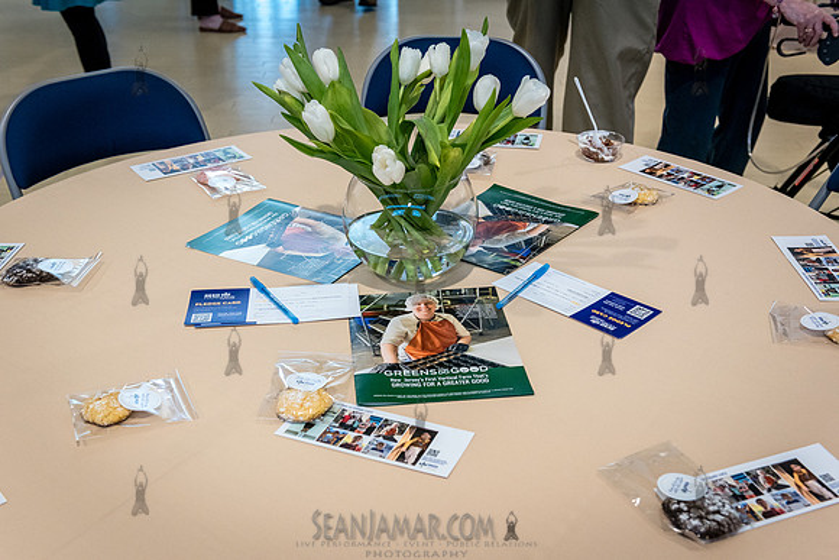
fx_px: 1026
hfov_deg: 44.5
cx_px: 420
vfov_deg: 30.5
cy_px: 280
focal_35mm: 44
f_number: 4.5
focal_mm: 44
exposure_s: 1/500
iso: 2500
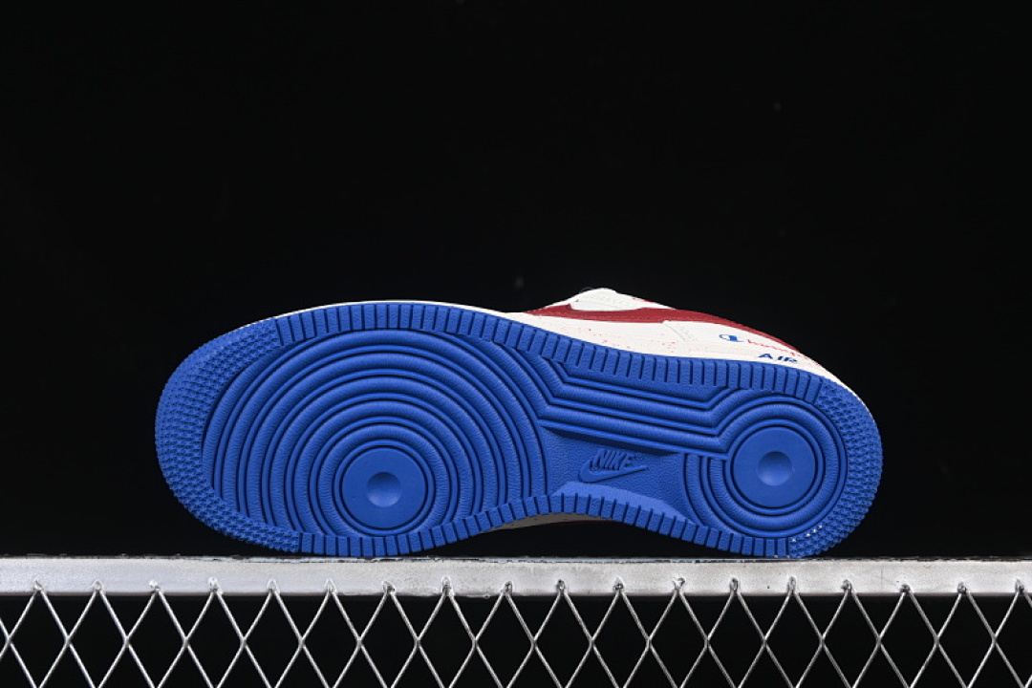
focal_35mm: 75
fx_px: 2150
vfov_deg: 18.2
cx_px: 516
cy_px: 344
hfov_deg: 27.0
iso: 160
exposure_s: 1/80
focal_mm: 50
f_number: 7.1
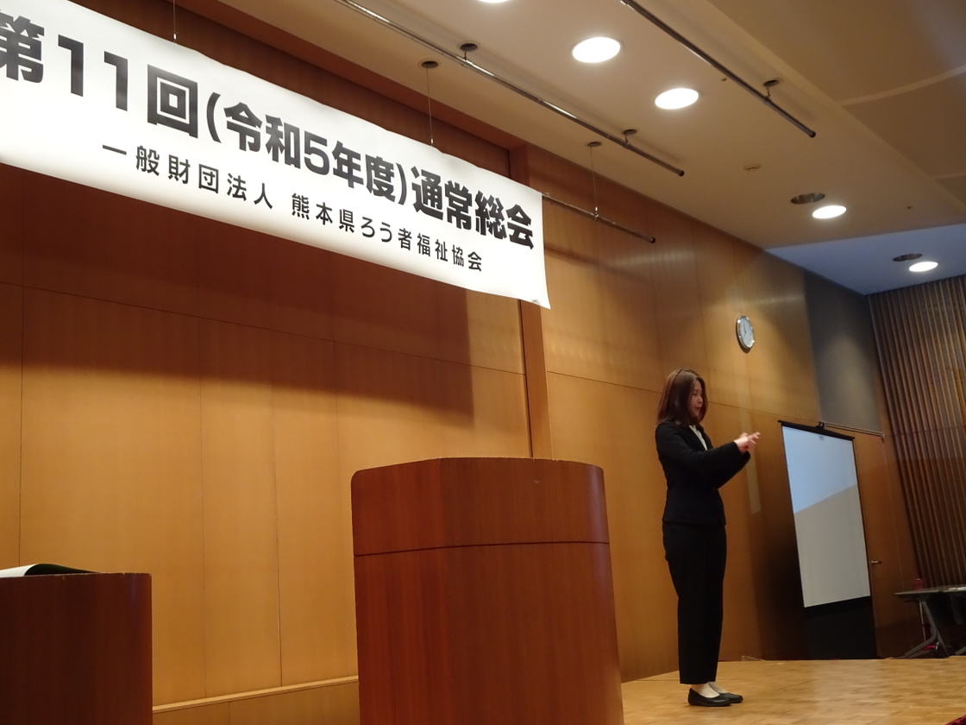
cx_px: 483
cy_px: 362
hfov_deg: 49.0
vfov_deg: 37.7
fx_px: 1060
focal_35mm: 38
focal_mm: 6.56
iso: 400
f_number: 4
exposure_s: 1/40
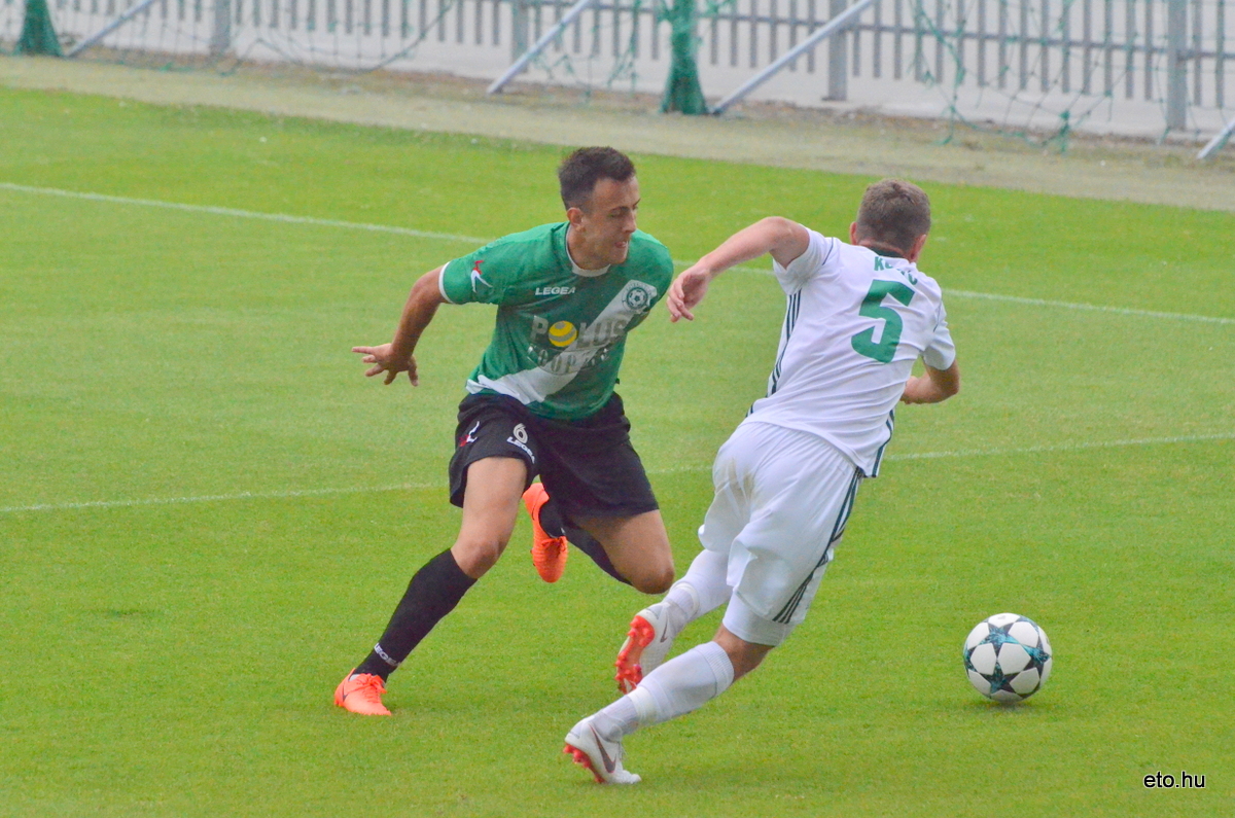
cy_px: 409
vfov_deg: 4.1
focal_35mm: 330
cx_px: 618
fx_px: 11298
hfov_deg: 6.3
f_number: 8
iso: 6400
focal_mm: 220
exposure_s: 1/3200
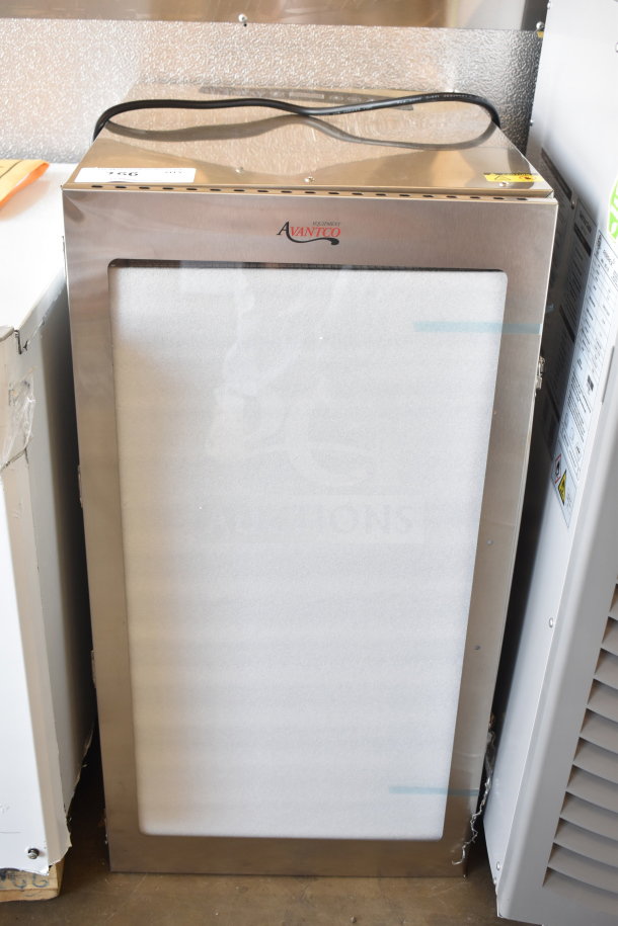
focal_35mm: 44
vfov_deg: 45.0
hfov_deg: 30.8
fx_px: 1120
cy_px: 463
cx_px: 309
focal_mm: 29
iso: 450
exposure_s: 1/50
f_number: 4.2
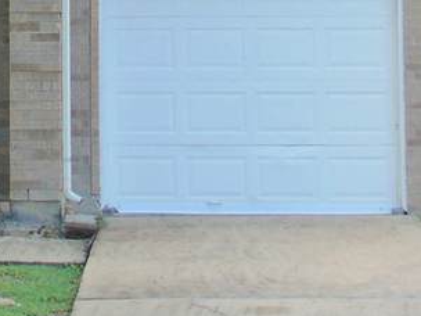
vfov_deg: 8.8
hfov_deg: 11.9
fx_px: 1995
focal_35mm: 164
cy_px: -179
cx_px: -8
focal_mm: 6.9
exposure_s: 1/200
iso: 80
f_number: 3.3
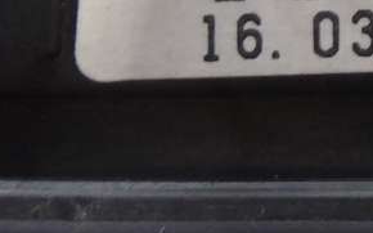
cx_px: 590
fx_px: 1057
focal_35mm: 104
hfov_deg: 17.6
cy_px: -91
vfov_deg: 12.1
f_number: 3.2
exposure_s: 1/30
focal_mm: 4.6
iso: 200
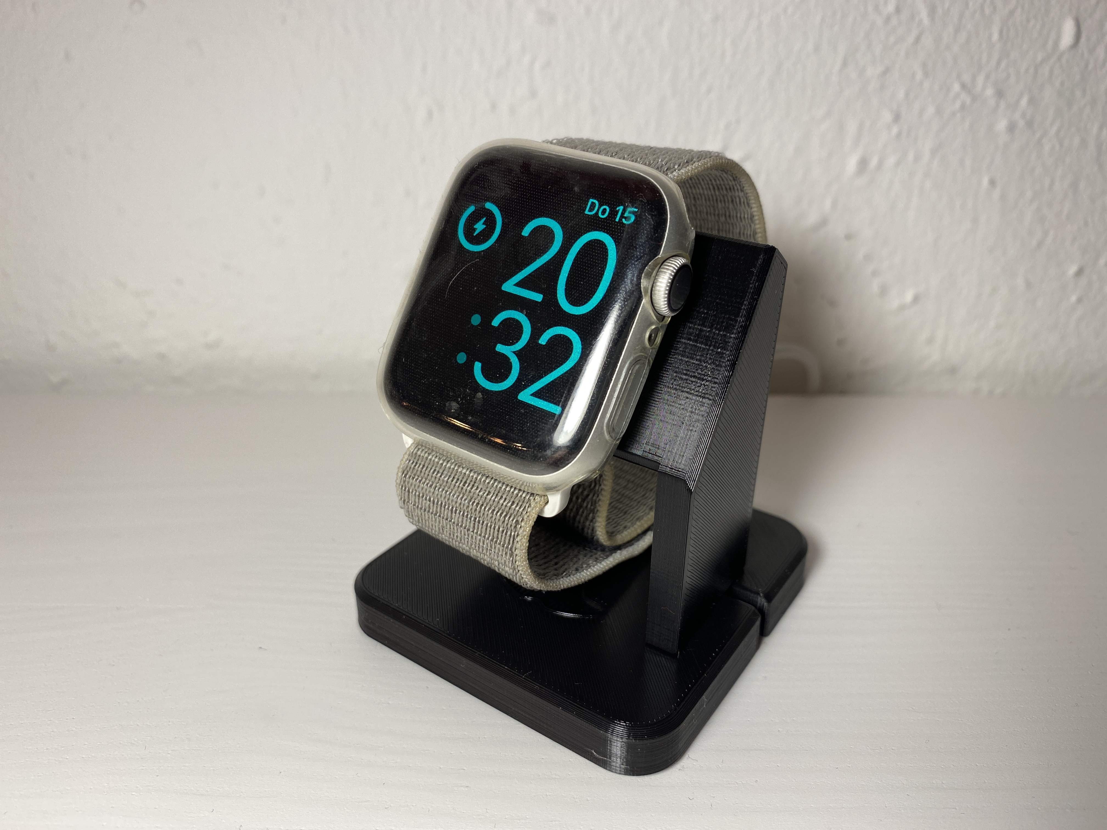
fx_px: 831
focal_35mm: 26
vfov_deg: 53.1
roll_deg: +0.9
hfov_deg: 67.3
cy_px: 415
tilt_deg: -28.1
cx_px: 554
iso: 64
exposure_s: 1/100
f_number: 1.8
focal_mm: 4.25
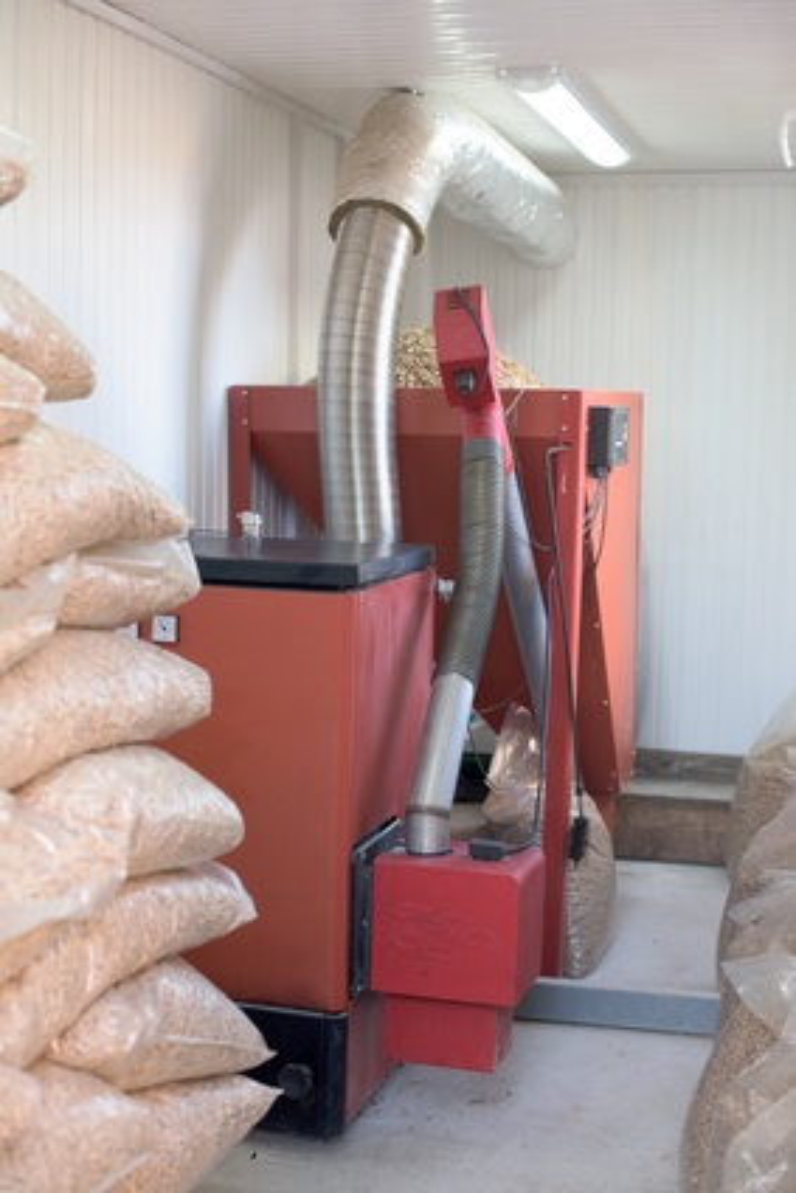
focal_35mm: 50
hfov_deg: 27.0
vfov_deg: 39.6
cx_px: 398
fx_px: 1657
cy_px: 596
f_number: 3.5
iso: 640
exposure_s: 1/160
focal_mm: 50
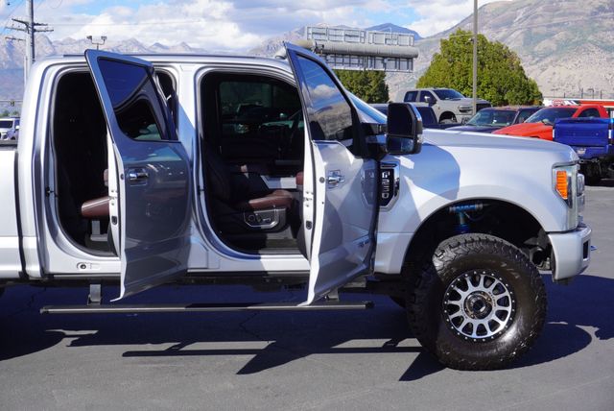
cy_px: 206
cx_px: 307
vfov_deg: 25.8
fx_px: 896
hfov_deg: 37.8
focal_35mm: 52
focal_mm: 35
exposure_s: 1/125
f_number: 11
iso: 100
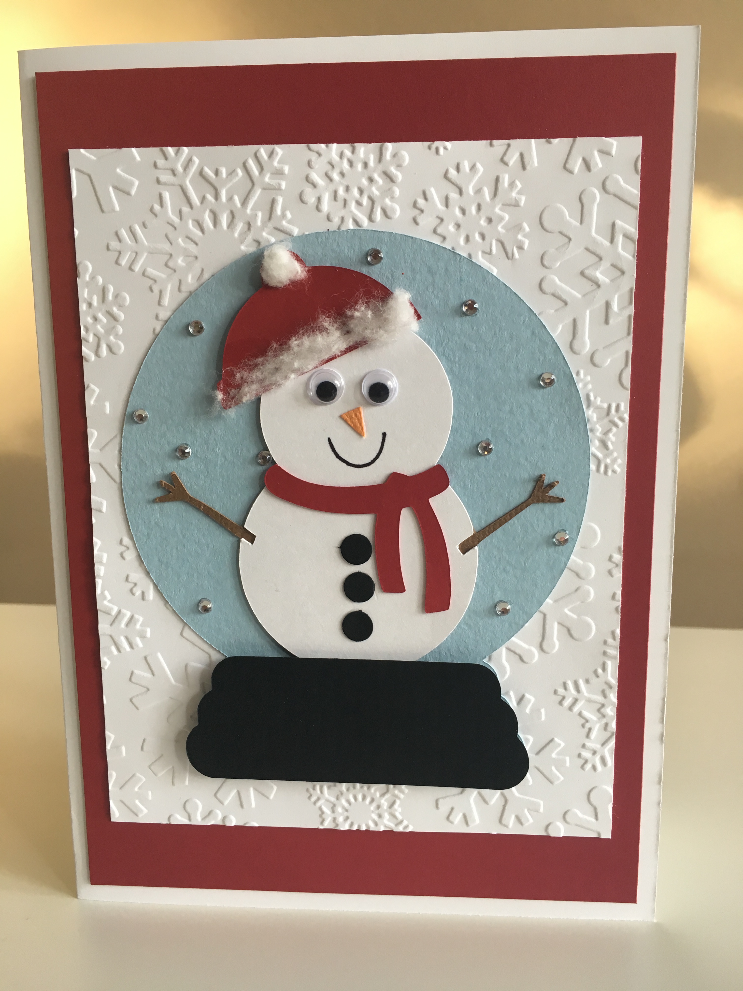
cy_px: 496
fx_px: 830
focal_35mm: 29
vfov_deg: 61.7
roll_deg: +0.5
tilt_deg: -9.5
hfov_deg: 48.2
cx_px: 372
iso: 32
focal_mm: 4.15
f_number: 2.2
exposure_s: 1/40
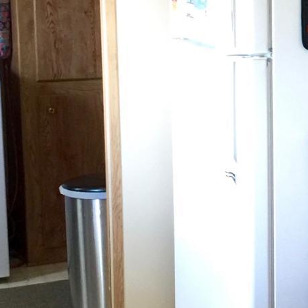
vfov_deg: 15.4
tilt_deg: -6.2
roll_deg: +1.1
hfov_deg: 14.5
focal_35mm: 113
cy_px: 81
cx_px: 453
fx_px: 1138
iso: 80
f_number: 2.2
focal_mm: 4.15
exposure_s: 1/15
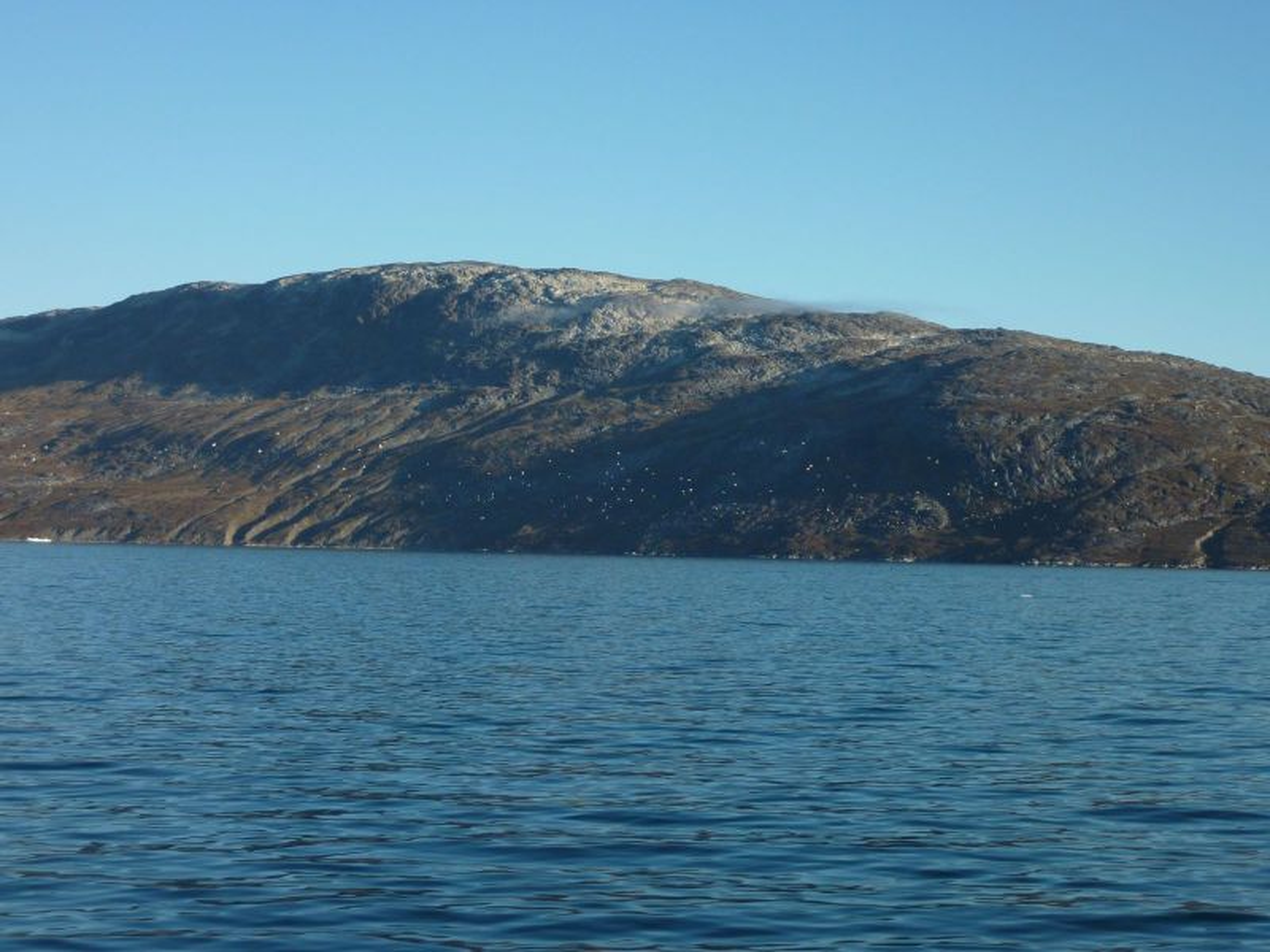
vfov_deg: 23.3
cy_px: 476
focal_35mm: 63
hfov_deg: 30.7
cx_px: 635
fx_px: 2311
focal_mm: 10.3
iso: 80
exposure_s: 1/400
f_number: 4
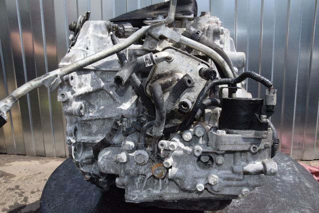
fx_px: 292
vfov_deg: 39.9
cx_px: 160
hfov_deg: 57.2
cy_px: 106
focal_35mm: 33
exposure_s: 1/200
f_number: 20
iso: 800
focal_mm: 22
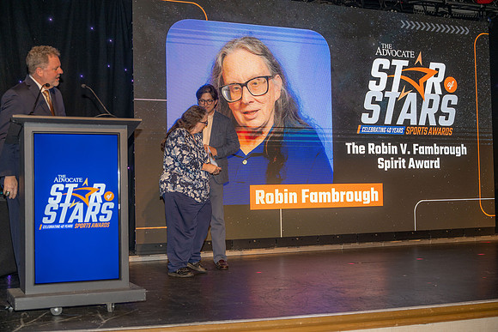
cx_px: 249
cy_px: 166
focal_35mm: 51
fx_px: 706
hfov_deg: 38.9
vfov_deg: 26.5
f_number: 3.2
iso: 400
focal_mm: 51
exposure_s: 1/200
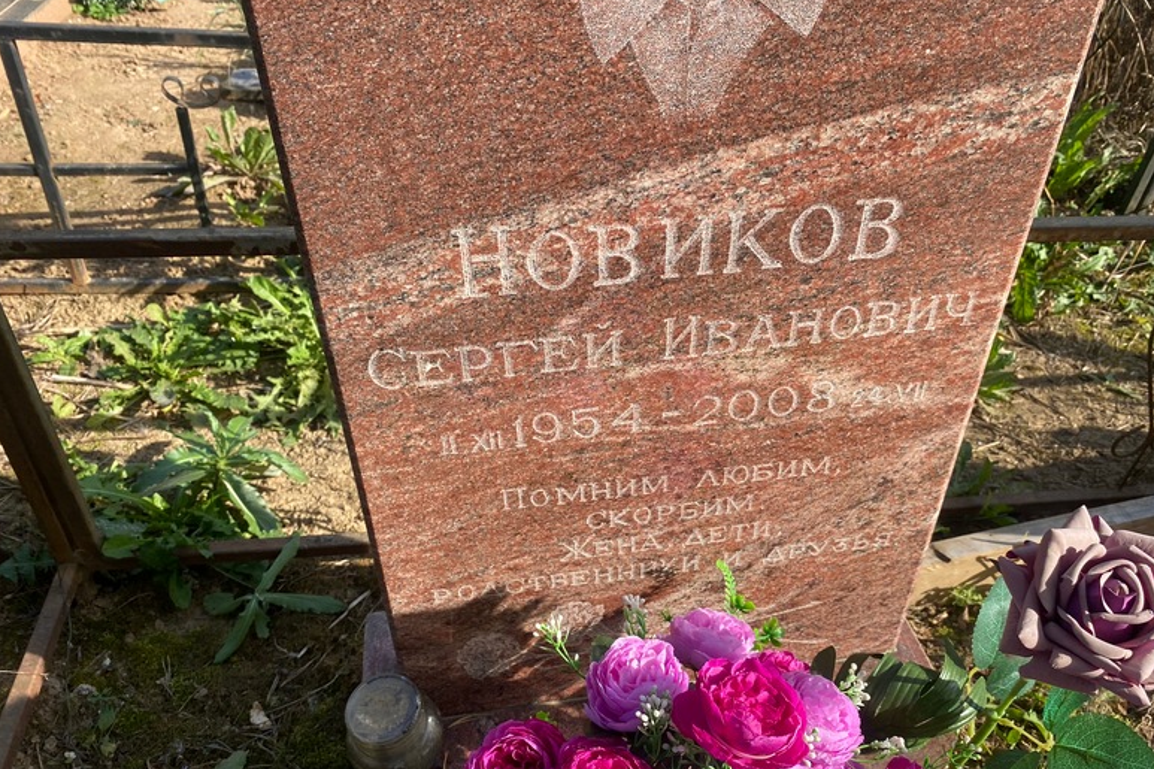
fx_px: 897
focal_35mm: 28
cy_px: 408
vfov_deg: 46.4
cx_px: 573
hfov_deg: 65.5
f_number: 1.8
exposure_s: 1/1182
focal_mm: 4.25
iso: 32
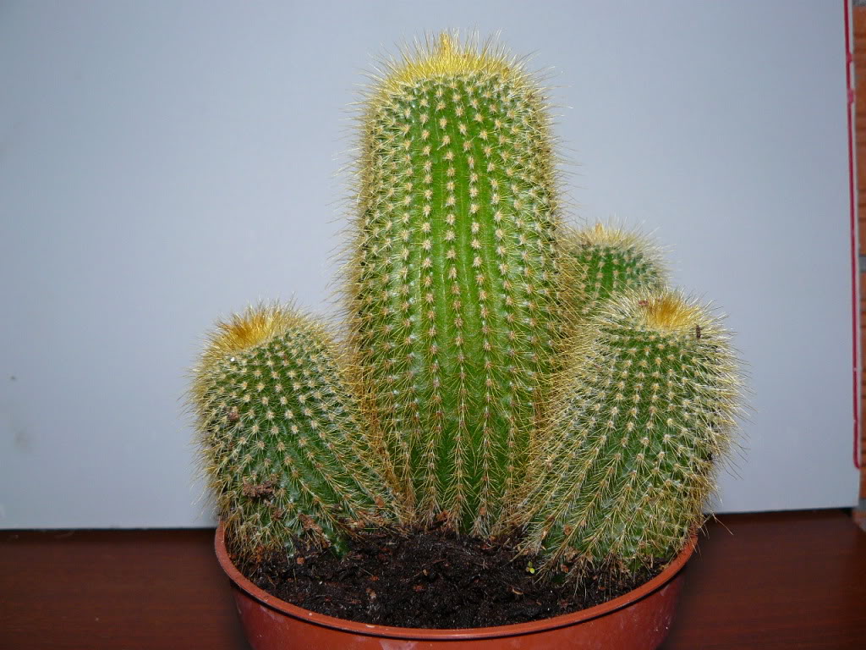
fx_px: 901
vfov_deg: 39.7
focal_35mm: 36
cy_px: 325
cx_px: 433
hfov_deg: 51.4
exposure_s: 1/30
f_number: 4
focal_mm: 6
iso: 100
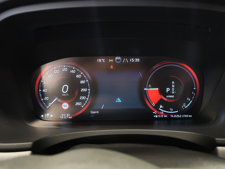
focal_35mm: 32
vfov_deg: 44.2
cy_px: 84
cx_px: 112
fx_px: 208
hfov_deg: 56.8
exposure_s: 1/33.3
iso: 2103
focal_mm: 6.12
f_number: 1.9
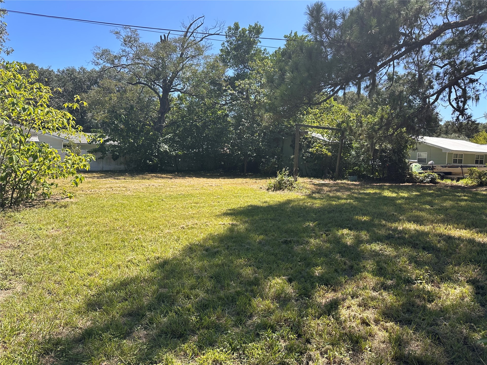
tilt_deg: -3.6
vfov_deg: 56.8
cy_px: 182
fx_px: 338
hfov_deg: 71.6
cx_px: 244
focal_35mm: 24
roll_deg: -1.3
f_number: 1.78
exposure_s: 1/1812
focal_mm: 6.86
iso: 80
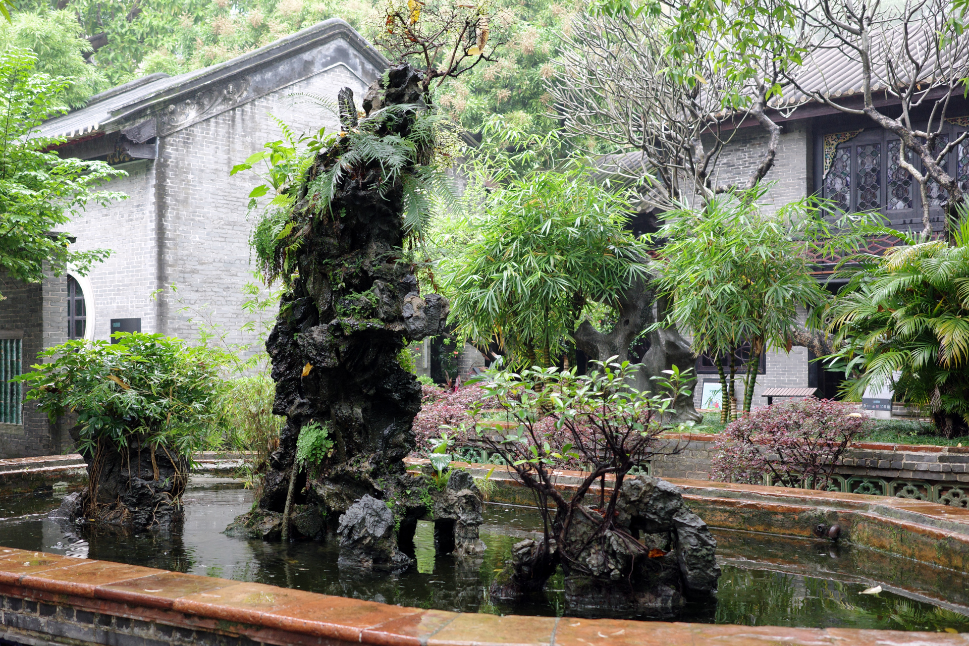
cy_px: 323
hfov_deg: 48.5
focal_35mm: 40
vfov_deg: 33.4
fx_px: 1077
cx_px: 484
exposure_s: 1/40
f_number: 2.8
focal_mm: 26
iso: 500
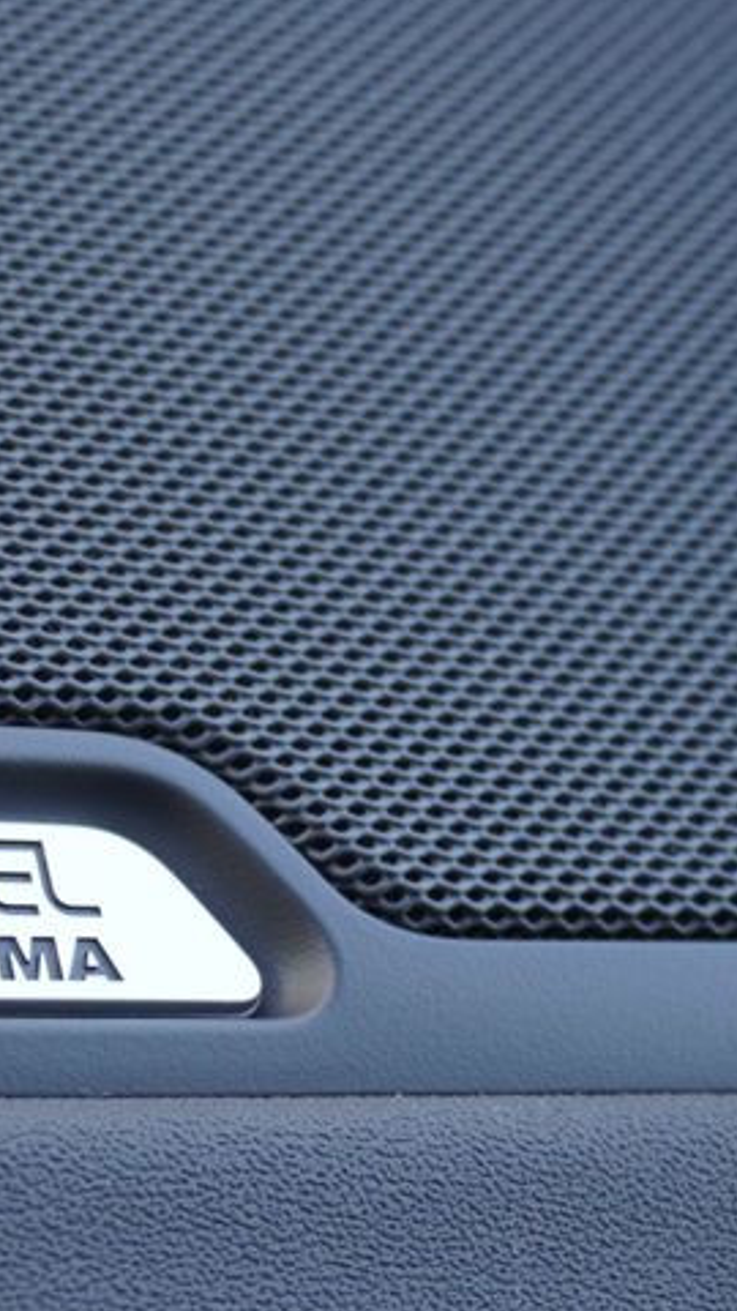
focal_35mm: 114
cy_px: 871
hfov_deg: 10.3
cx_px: -289
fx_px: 3961
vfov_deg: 18.7
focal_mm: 34
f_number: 5
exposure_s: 1/60
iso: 250
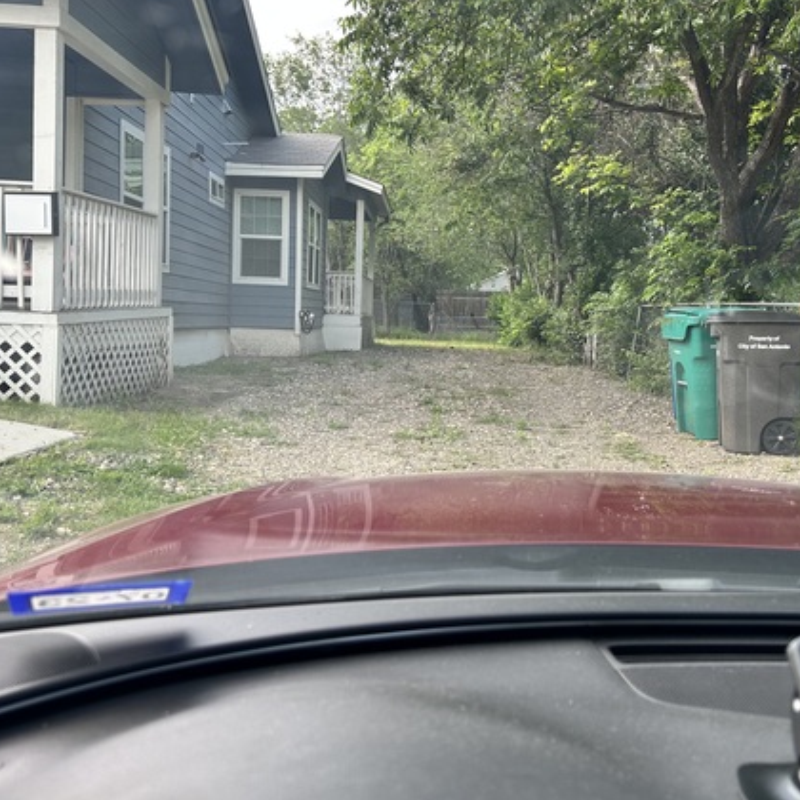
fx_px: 915
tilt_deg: -2.3
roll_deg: -1.4
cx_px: 482
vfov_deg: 47.1
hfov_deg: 46.9
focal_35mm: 35
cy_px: 345
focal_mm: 5.7
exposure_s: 1/365
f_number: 1.5
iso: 50
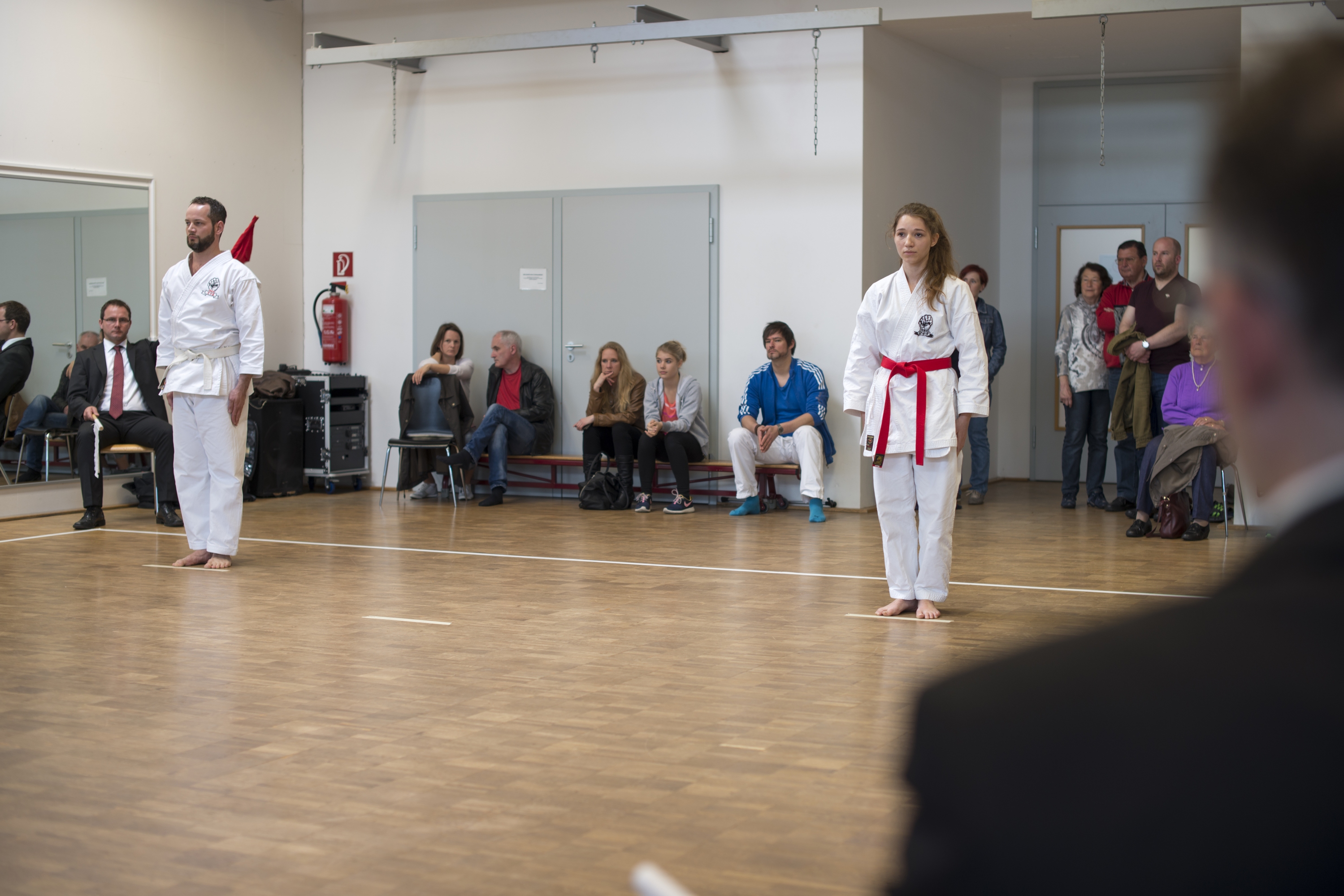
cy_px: 448
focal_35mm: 50
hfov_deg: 39.6
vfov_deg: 27.0
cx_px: 672
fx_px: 1867
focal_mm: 50
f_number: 2.8
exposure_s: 1/50
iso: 100
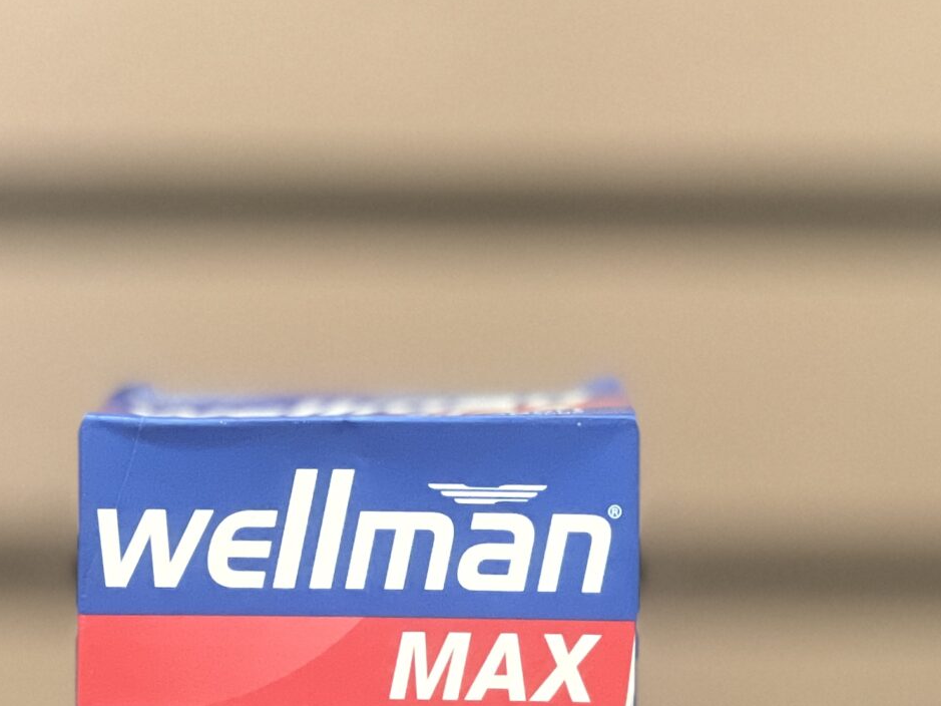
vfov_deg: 7.1
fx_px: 5708
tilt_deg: -5.2
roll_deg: +0.2
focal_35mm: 210
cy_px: 565
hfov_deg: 9.4
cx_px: 411
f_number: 2.8
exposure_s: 1/25
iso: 400
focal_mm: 9
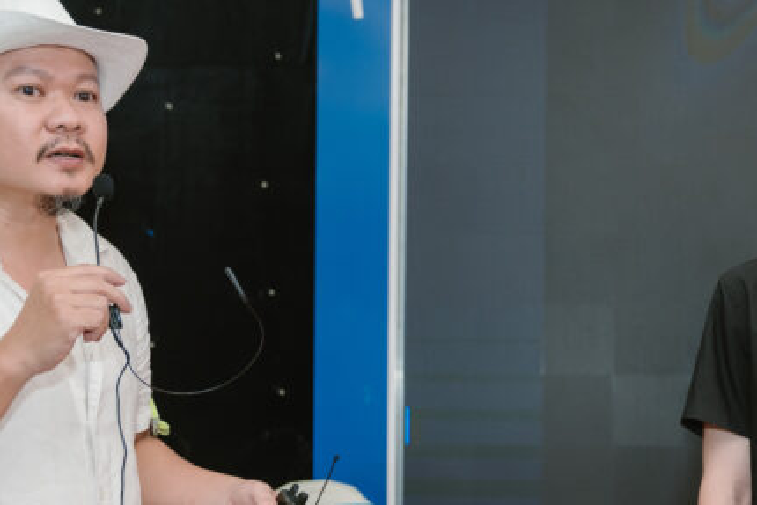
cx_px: 548
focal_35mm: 69
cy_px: 388
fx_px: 1451
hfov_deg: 28.9
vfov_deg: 19.6
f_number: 3.2
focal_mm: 29
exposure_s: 1/125
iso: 800
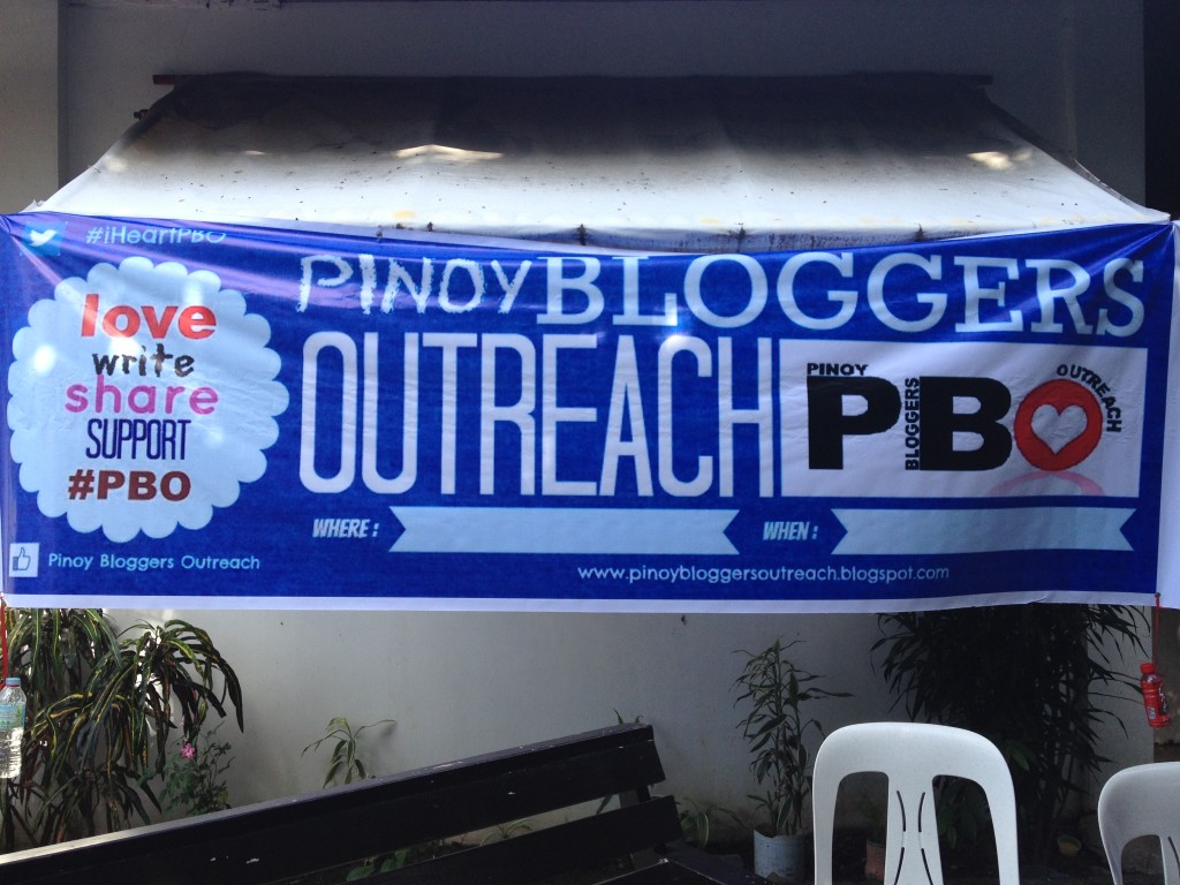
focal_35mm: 35
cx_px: 590
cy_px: 442
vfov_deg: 40.7
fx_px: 1193
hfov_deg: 52.6
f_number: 2.4
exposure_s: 1/415
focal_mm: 4.28
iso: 50
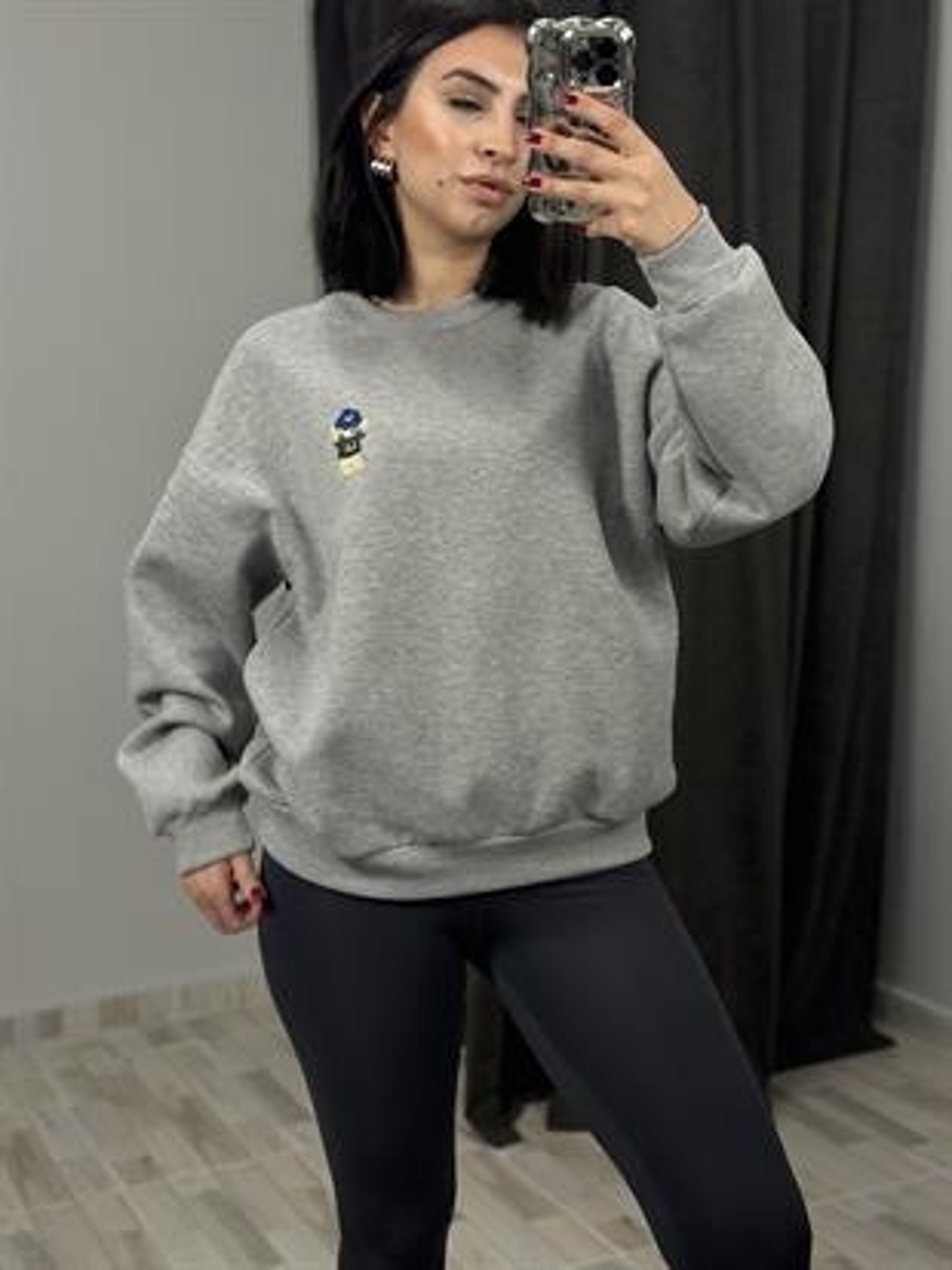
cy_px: 635
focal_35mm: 48
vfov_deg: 39.6
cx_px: 476
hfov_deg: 30.3
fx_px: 1759
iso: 160
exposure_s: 1/100
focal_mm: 6.86
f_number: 1.78
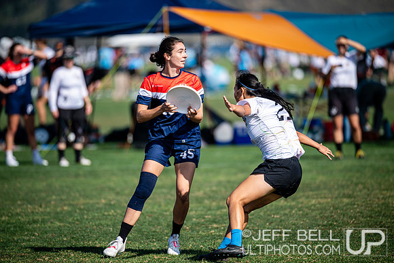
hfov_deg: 6.9
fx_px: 3284
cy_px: 132
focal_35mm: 300
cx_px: 197
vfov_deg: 4.6
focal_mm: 300
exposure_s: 1/1600
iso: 100
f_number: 3.2
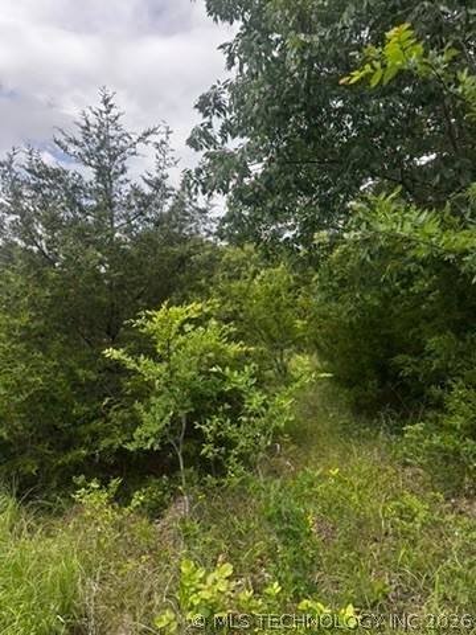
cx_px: 238
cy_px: 318
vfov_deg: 71.6
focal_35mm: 24
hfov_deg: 56.8
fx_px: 440
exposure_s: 1/1845
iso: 80
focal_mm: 6.86
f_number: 1.78
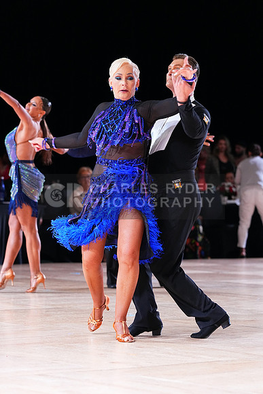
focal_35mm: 143
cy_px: 197
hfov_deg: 9.6
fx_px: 1566
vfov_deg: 14.3
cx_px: 132
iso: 4000
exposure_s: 1/400
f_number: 4
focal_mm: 143
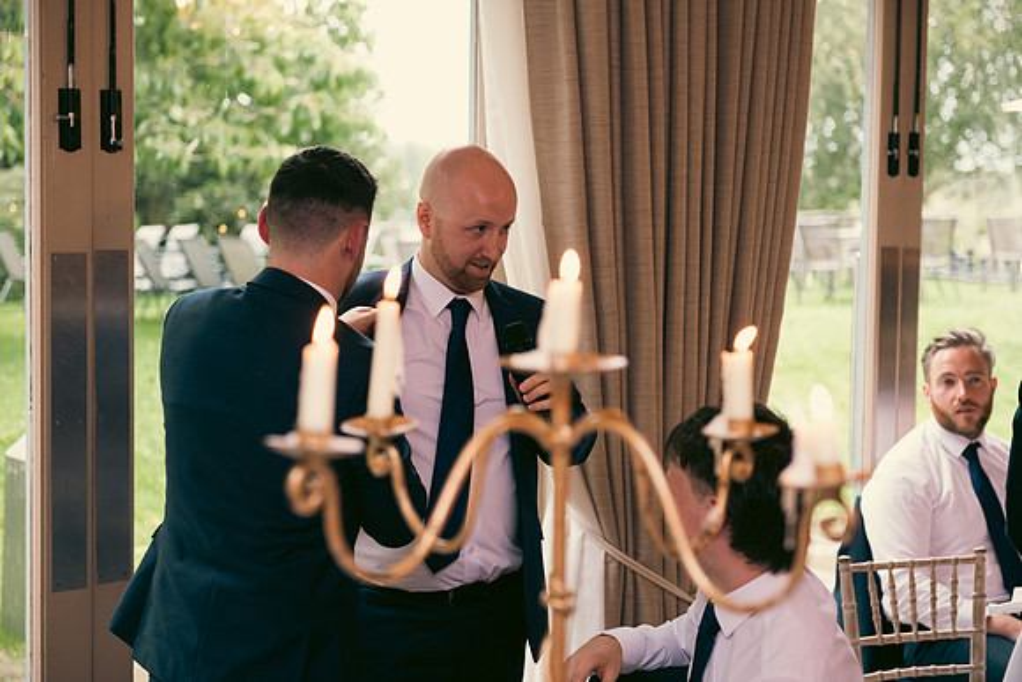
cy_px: 341
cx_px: 511
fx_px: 1988
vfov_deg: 19.5
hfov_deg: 28.8
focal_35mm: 70
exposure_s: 1/160
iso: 1000
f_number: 3.5
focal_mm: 70
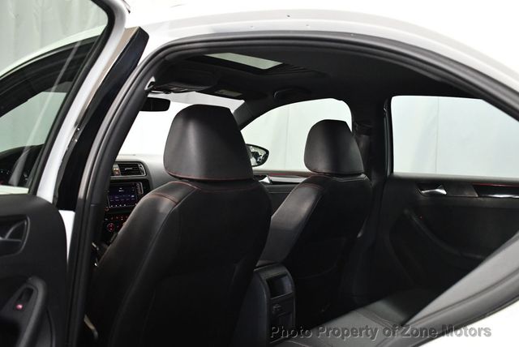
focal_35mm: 36
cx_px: 260
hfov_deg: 53.1
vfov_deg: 36.9
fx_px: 519
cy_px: 174
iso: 3200
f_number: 3.5
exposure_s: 1/125
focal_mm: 18
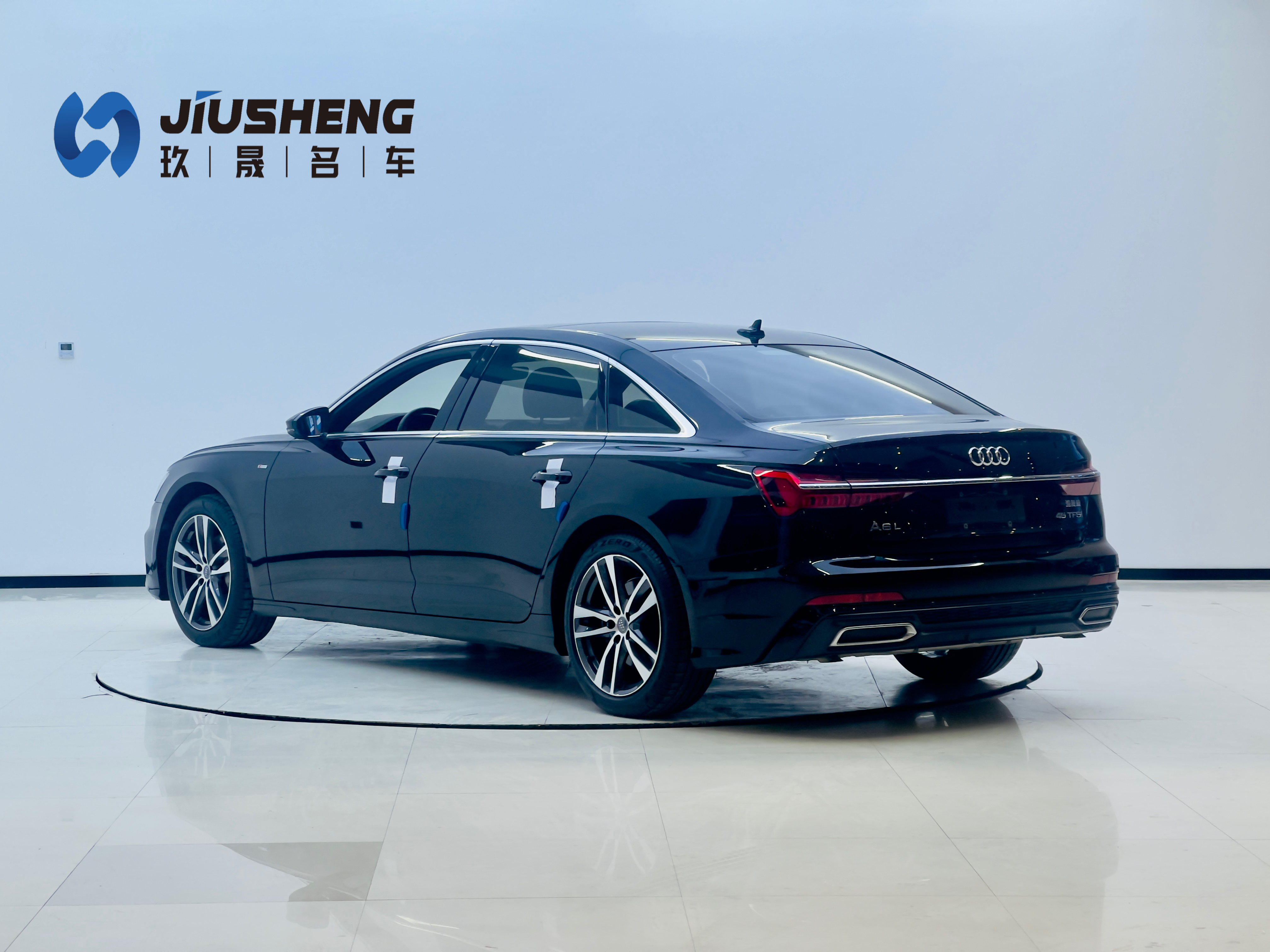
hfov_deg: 25.3
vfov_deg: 19.1
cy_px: 476
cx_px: 635
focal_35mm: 77
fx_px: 2825
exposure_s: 1/134
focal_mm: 9
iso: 32
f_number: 2.8
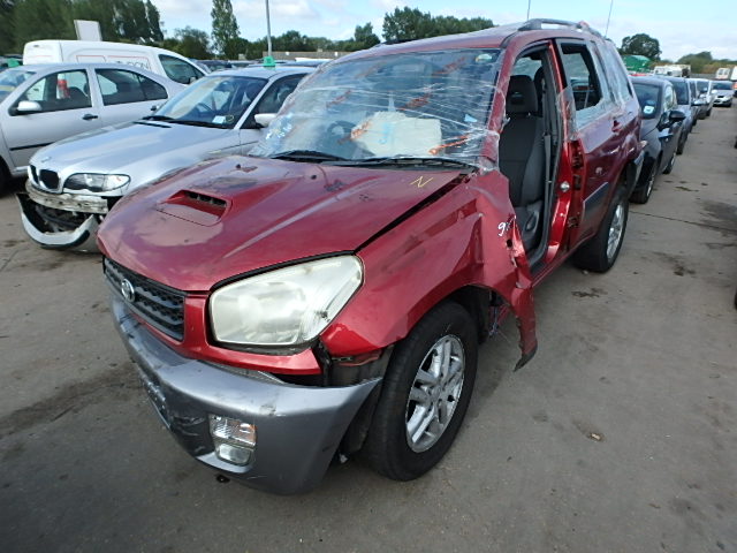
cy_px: 276
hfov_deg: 79.0
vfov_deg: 63.4
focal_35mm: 21
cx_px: 368
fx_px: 447
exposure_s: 1/640
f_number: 3.5
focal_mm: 3.7
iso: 125
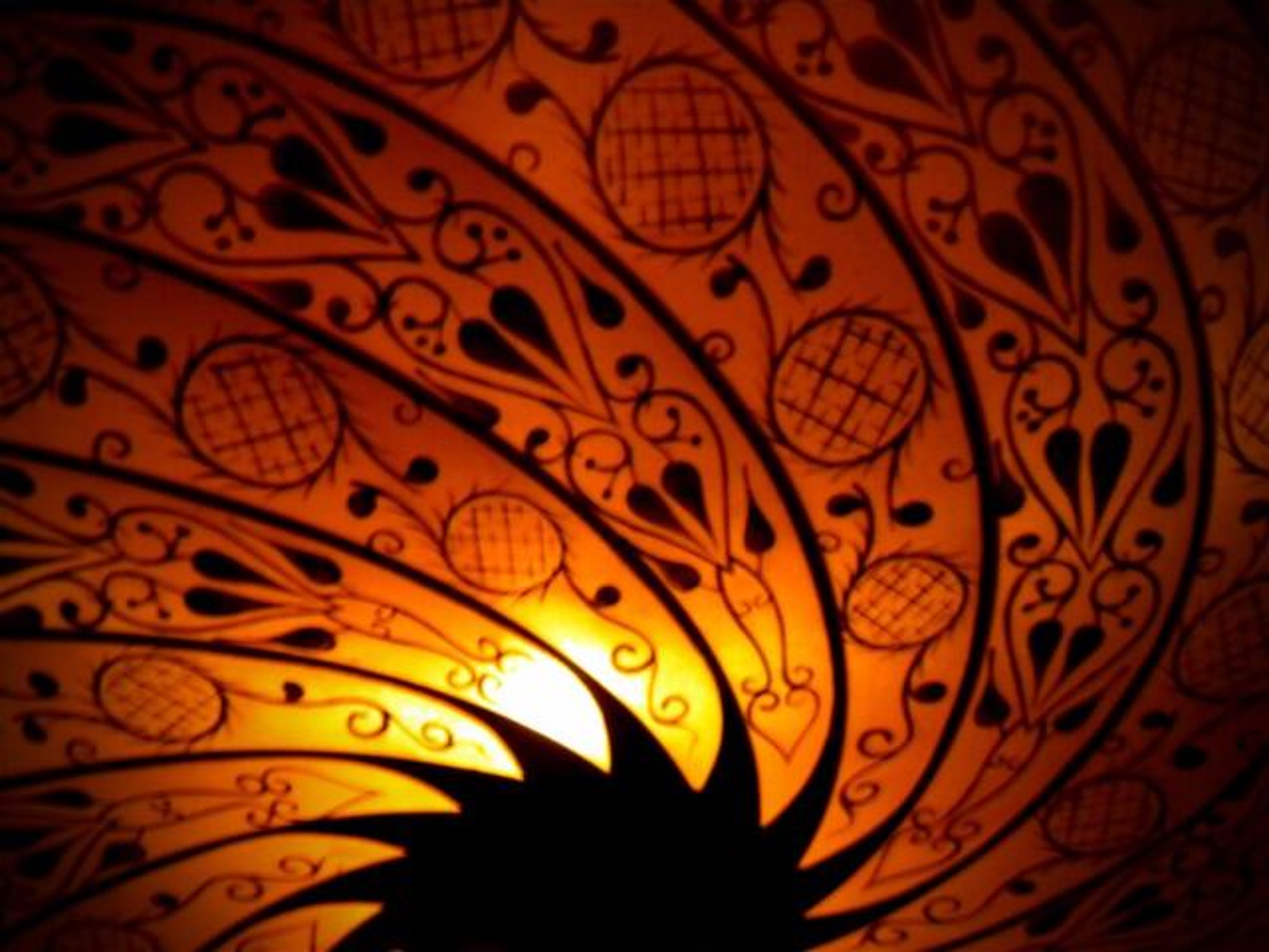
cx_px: 634
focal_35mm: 105
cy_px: 476
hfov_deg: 18.7
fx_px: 3849
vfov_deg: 14.1
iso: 400
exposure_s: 1/4
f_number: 5.9
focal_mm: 18.9
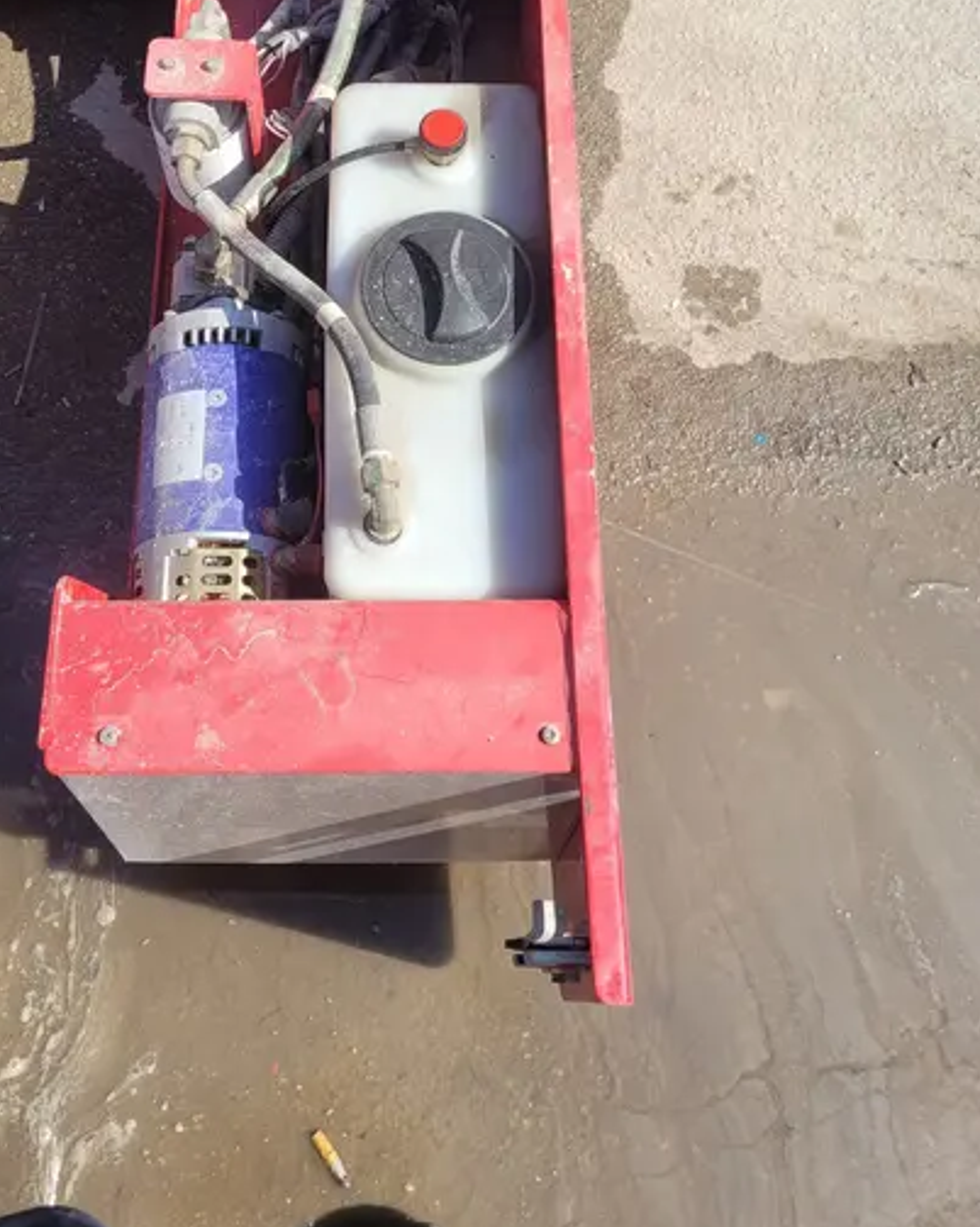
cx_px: 368
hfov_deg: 39.8
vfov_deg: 48.1
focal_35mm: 37
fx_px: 1342
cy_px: 387
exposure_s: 1/1493
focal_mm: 5.4
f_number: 1.8
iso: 40
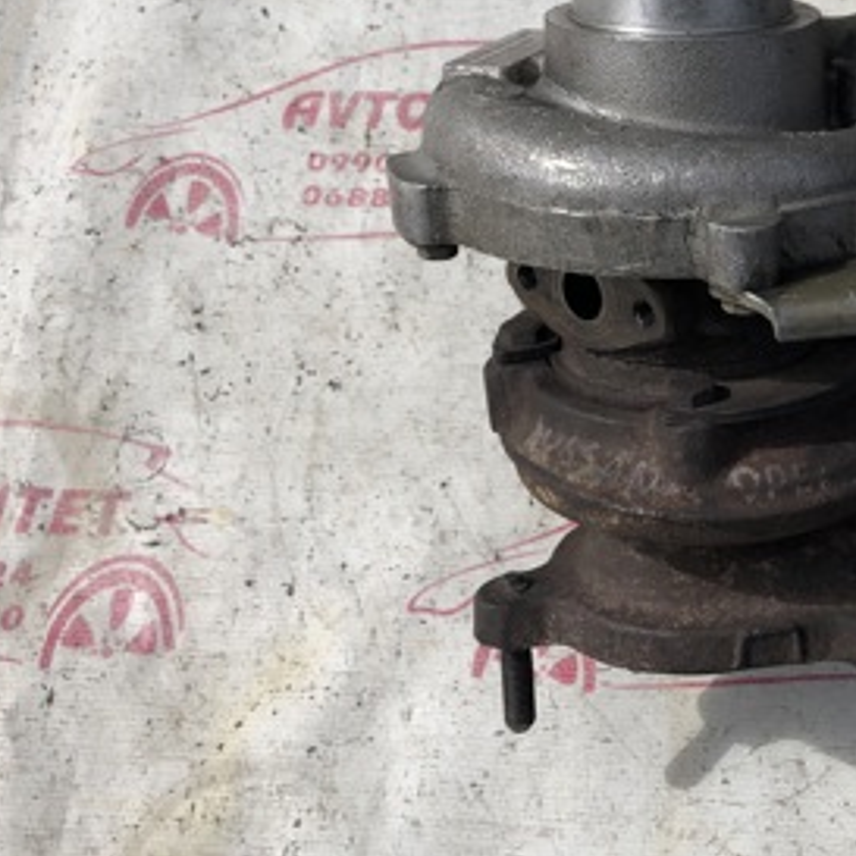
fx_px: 1623
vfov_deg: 29.3
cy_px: 256
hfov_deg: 28.2
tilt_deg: -61.4
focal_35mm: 58
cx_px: 806
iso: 20
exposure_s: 1/2183
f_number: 1.8
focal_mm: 4
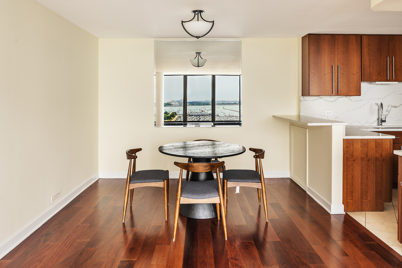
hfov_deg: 73.7
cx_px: 201
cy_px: 134
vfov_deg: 53.1
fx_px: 268
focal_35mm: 24
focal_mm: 24
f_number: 8
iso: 200
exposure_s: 1/640
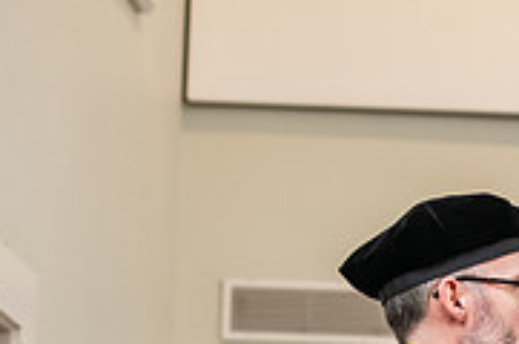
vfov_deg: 5.3
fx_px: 3699
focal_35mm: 257
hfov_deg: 7.9
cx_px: 748
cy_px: 443
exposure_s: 1/200
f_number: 4.5
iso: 1600
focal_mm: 80
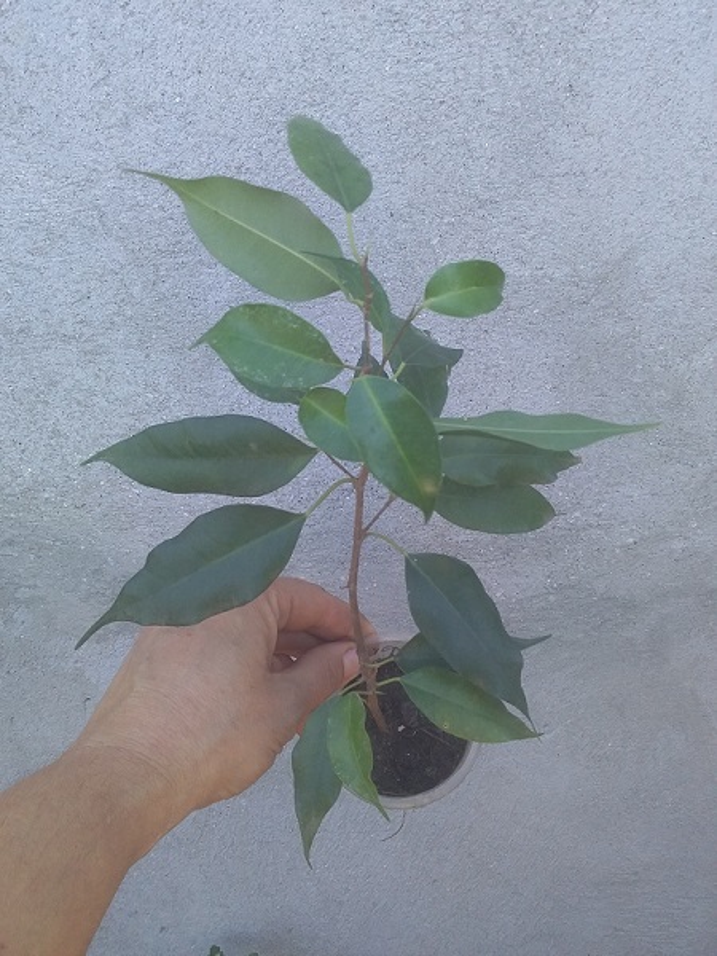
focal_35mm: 31
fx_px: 856
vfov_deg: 58.4
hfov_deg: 45.4
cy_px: 478
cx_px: 358
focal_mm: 3.3
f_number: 2.2
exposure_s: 1/100
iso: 40
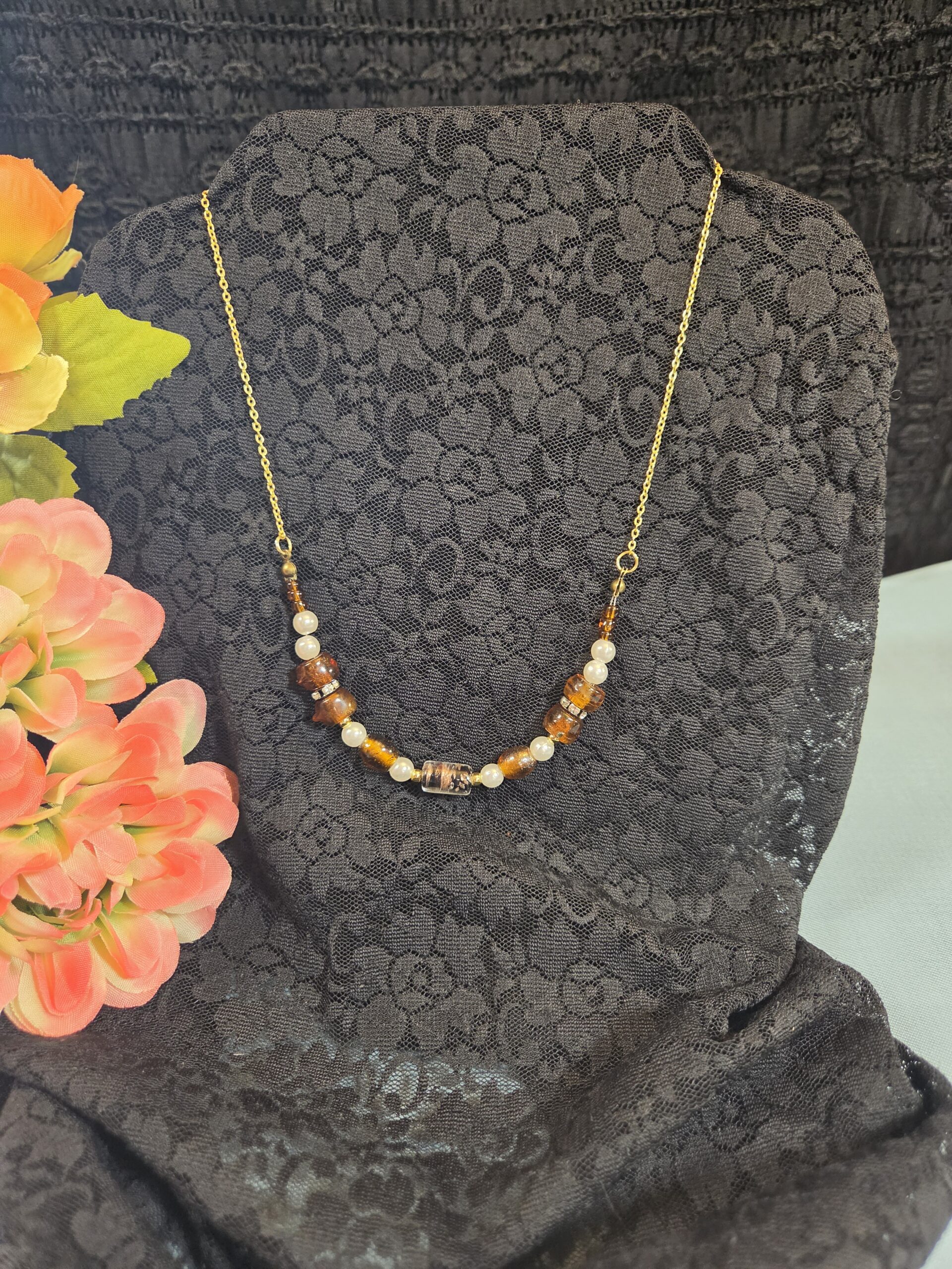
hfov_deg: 58.9
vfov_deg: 73.9
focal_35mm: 23
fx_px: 843
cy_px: 634
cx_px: 476
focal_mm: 5.4
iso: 320
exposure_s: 1/120
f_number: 1.8
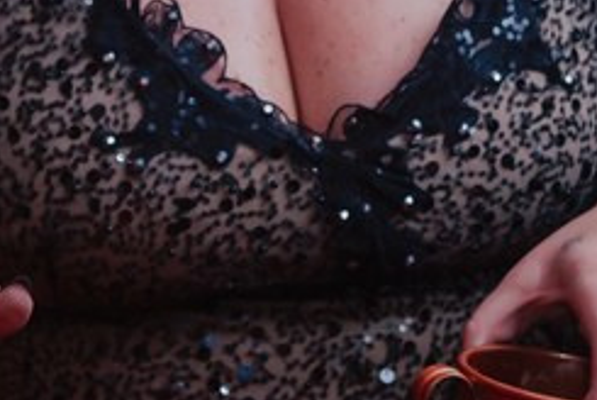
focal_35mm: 227
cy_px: -326
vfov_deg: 6.0
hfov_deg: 9.1
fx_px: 3769
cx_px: 210
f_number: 2.8
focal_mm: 31
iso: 500
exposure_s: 1/60
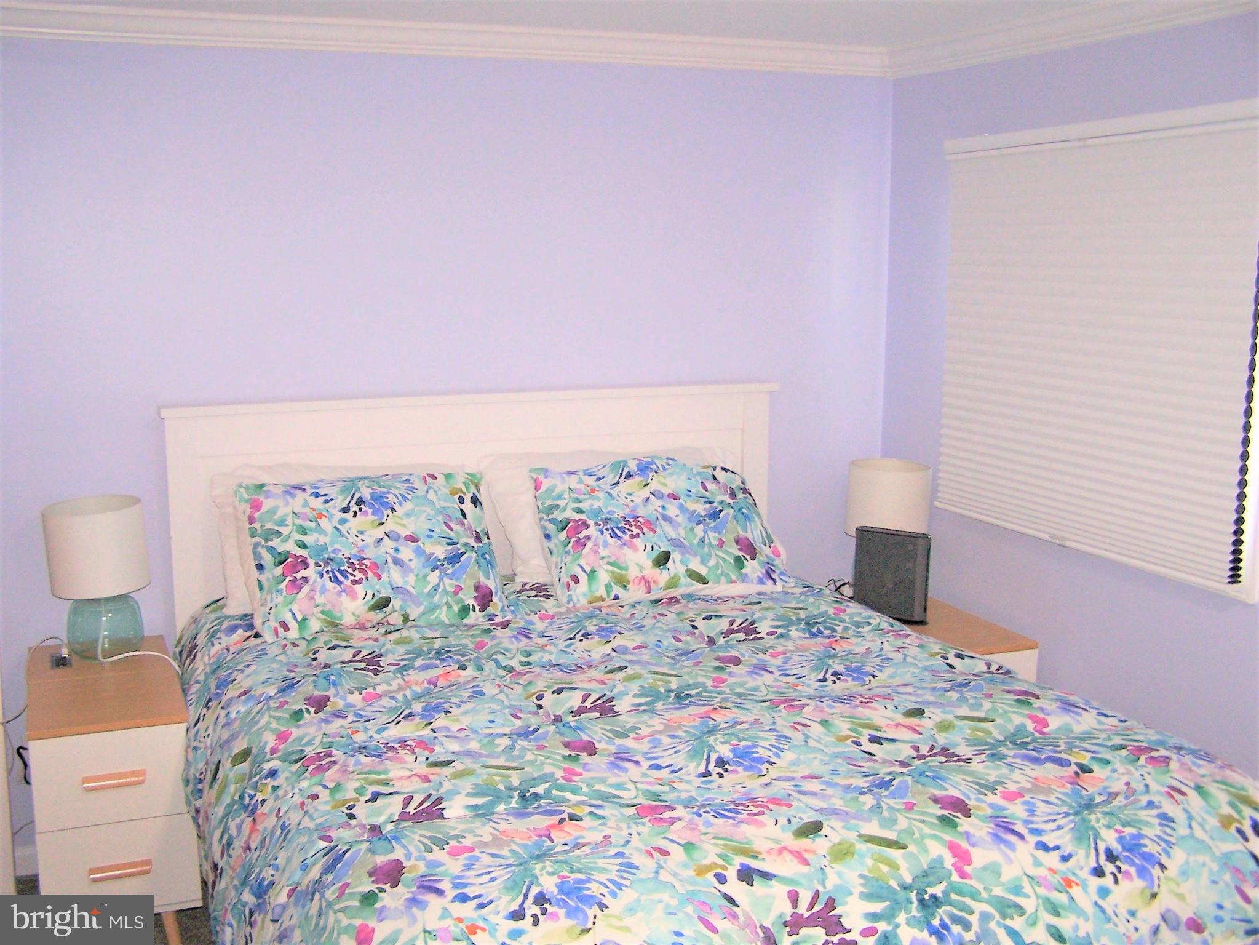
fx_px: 1382
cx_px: 630
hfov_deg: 49.0
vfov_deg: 37.7
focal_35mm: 38
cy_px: 472
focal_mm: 6.3
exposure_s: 1/60
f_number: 2.8
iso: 140
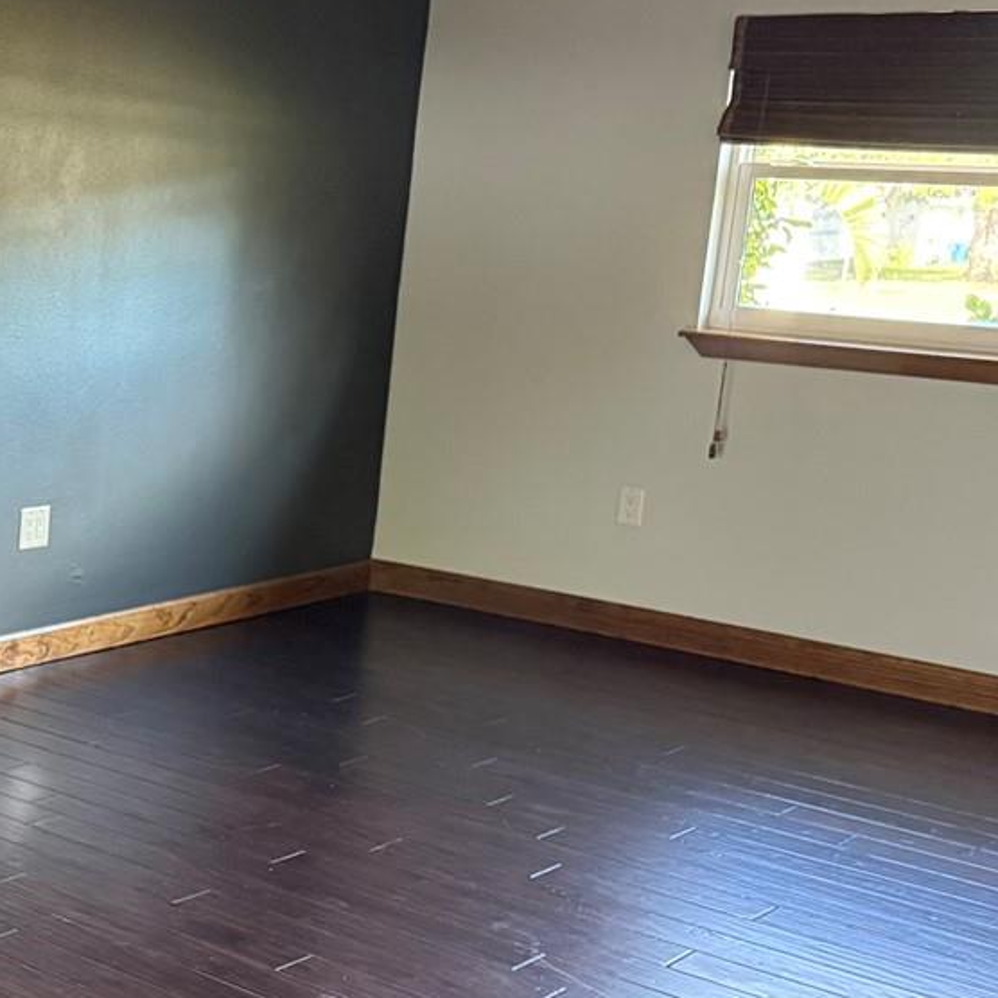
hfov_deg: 24.8
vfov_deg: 28.1
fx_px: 1990
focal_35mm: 61
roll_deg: -1.3
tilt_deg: -13.8
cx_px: -264
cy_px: 598
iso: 800
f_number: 1.78
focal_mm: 6.76
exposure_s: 1/60
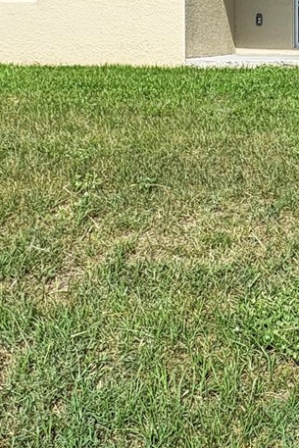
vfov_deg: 35.1
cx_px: 333
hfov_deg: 24.6
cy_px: -3
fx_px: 635
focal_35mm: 51
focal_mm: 2.22
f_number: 2.2
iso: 50
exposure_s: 1/1900
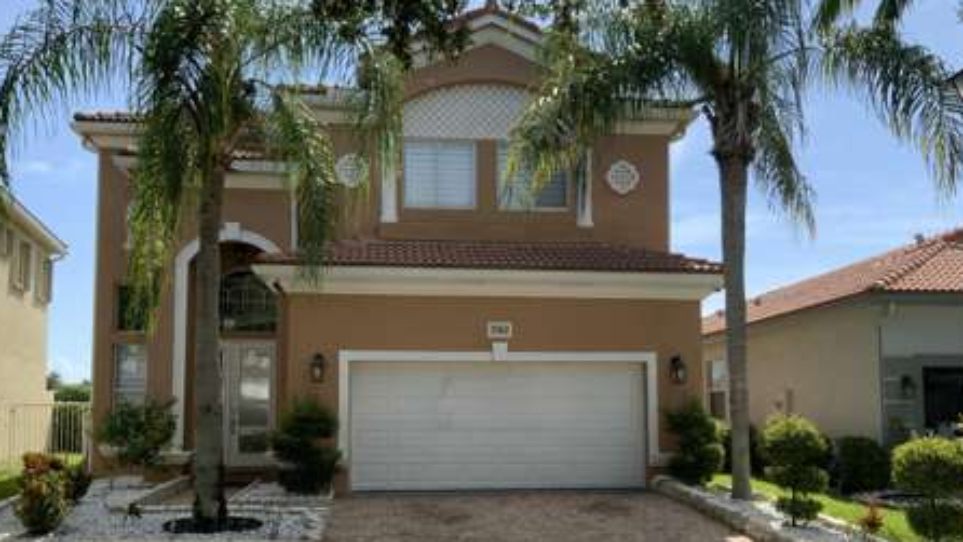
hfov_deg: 58.0
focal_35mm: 34
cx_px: 473
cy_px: 351
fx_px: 868
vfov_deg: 34.4
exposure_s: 1/1377
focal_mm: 3
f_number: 1.8
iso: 16
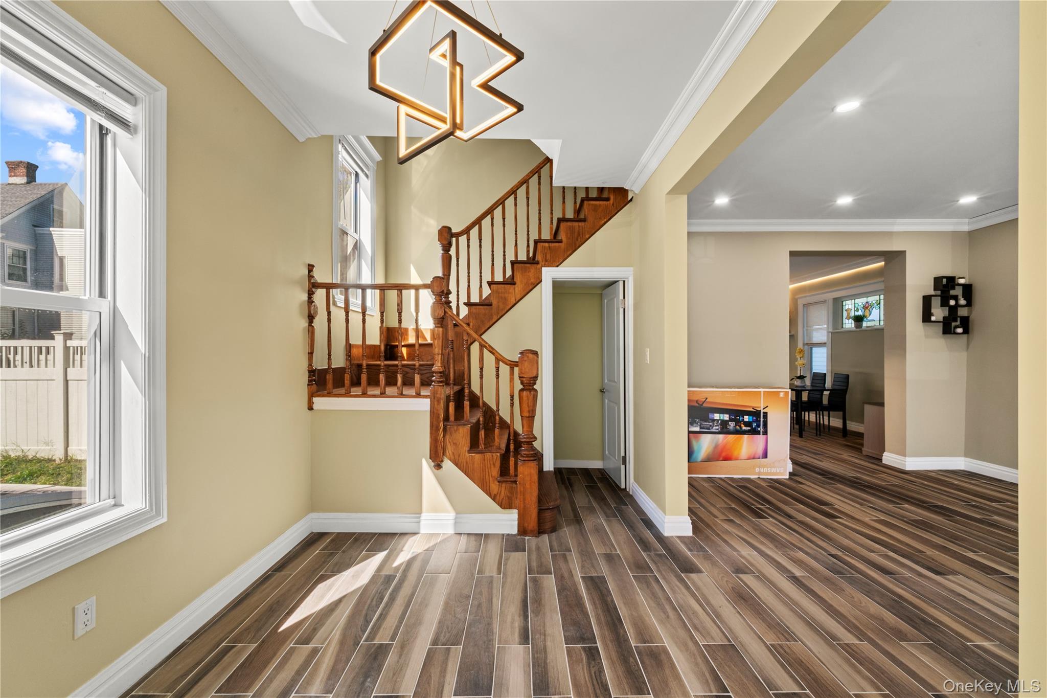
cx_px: 524
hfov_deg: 104.3
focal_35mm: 14
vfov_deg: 81.2
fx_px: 407
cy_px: 349
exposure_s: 1/2
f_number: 11
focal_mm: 14
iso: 200
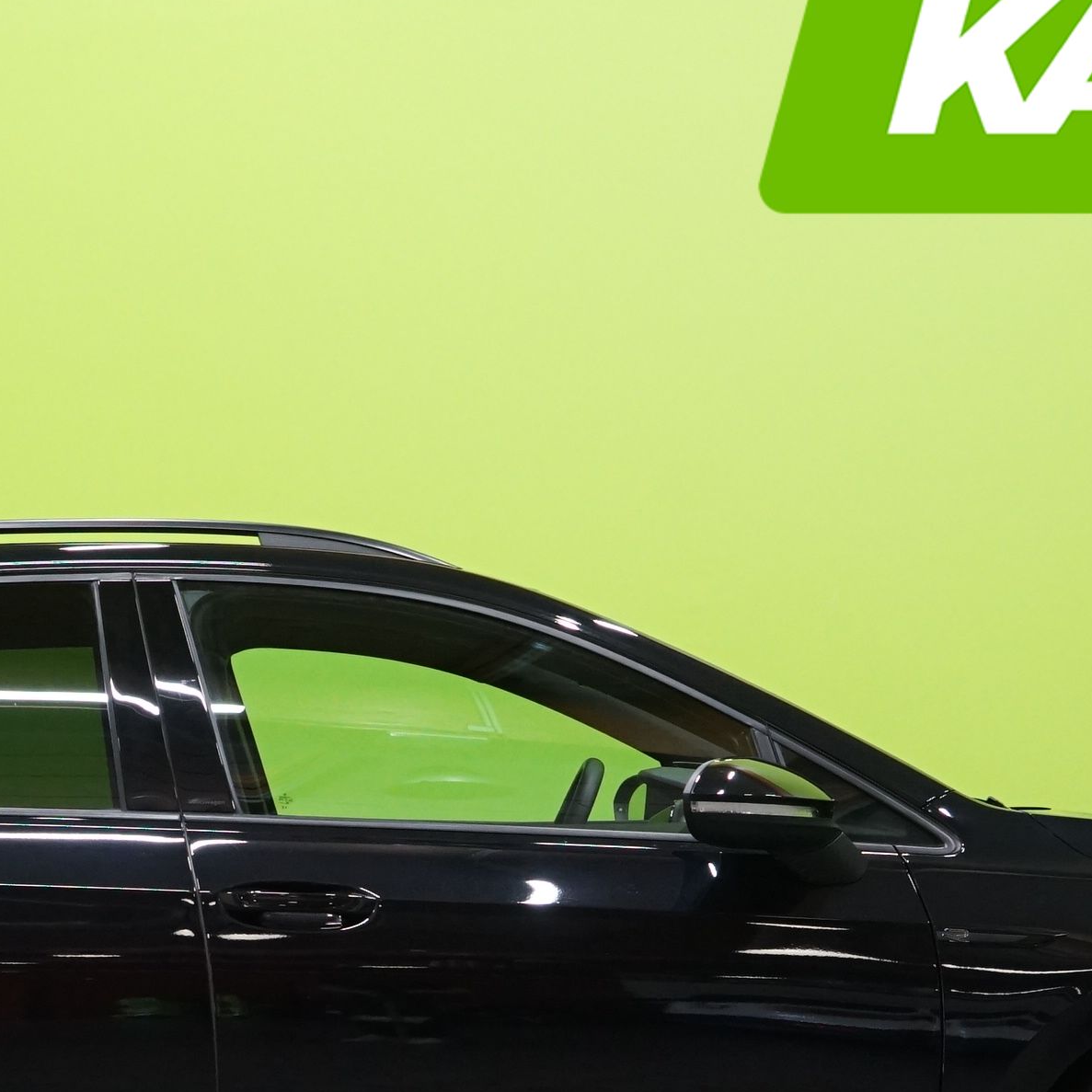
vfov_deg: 18.4
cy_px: 994
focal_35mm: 93
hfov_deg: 18.6
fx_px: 3319
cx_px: 304
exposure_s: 1/200
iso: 2000
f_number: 4.5
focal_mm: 33
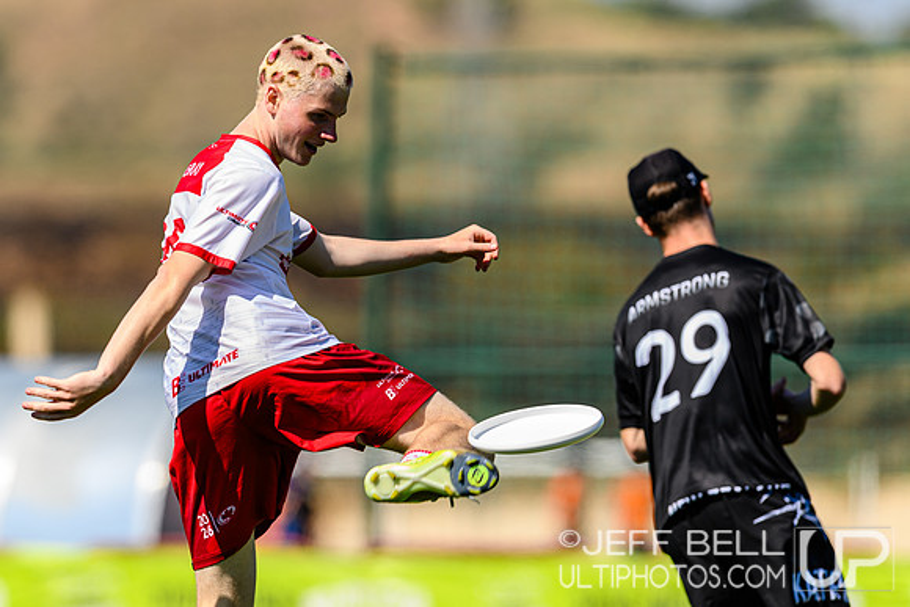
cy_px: 290
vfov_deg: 2.6
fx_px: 13563
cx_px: 349
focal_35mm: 536
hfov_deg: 3.8
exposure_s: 1/1250
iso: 200
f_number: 4
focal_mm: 400
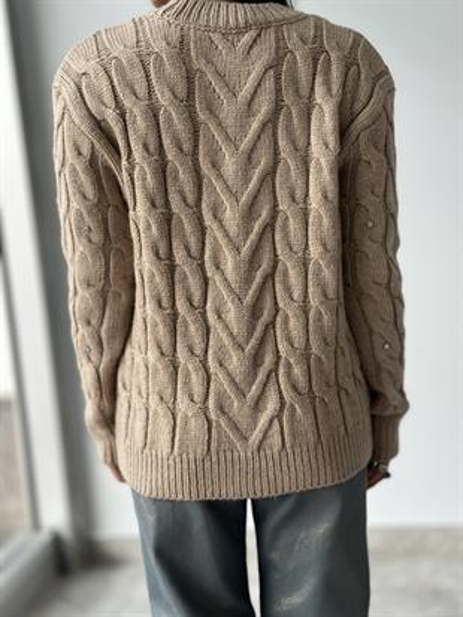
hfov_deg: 30.3
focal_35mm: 48
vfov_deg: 39.6
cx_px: 232
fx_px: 856
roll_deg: +5.2
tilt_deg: -7.4
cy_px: 308
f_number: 1.78
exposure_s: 1/349
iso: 80
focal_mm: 6.86
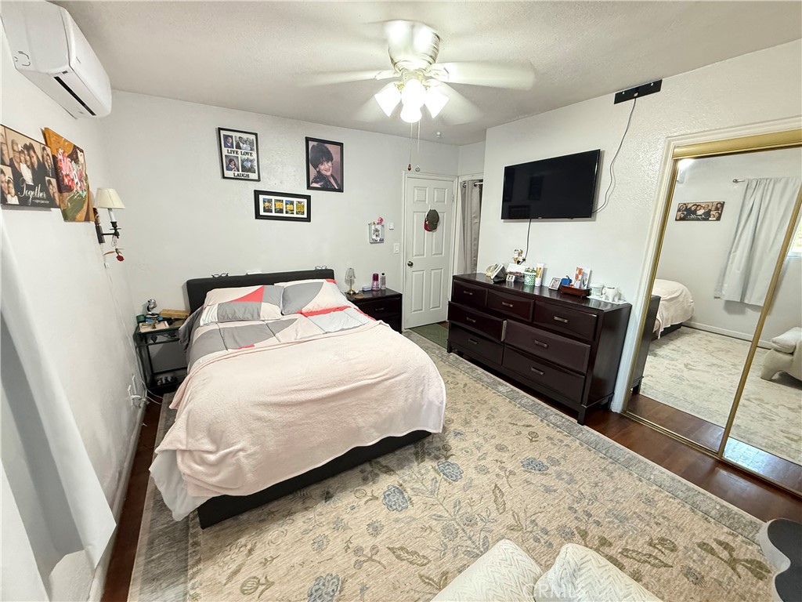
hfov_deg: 102.1
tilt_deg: -14.6
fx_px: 324
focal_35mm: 14
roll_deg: -0.9
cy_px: 301
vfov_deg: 85.7
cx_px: 401
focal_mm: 2.22
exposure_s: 1/60
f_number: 2.2
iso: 640
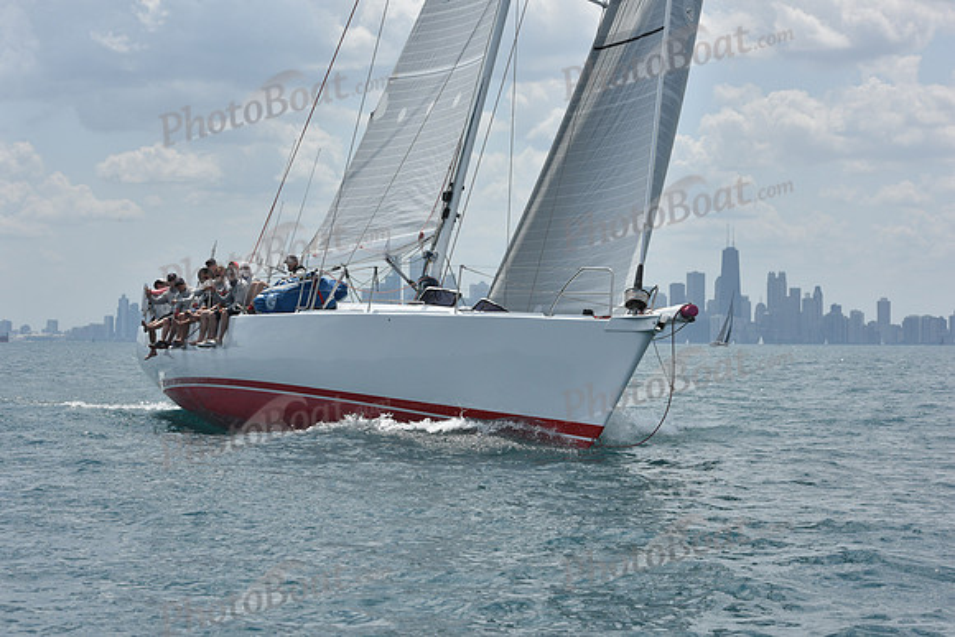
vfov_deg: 15.2
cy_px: 318
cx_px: 478
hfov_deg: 22.6
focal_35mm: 90
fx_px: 2388
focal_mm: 90
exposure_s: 1/1250
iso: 250
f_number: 9
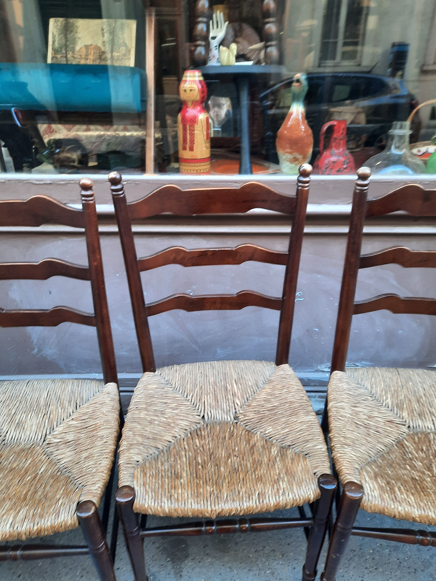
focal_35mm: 25
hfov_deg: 54.9
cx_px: 218
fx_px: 420
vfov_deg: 69.4
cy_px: 290
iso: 80
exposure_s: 1/50
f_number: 2
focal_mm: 4.6
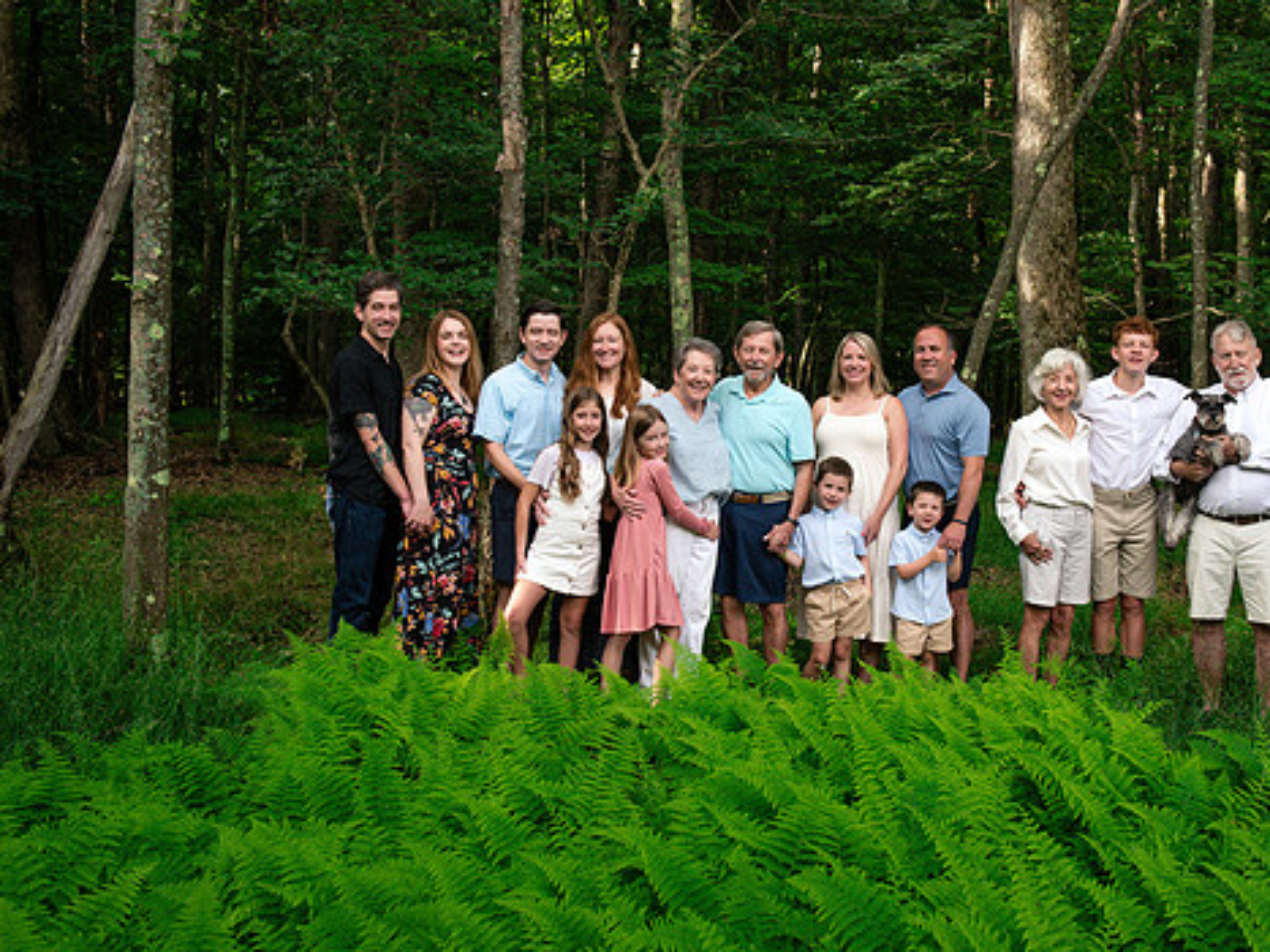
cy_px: 434
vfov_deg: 33.6
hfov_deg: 43.6
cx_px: 761
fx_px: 1577
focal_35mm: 43
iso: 800
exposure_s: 1/320
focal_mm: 36
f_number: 7.1
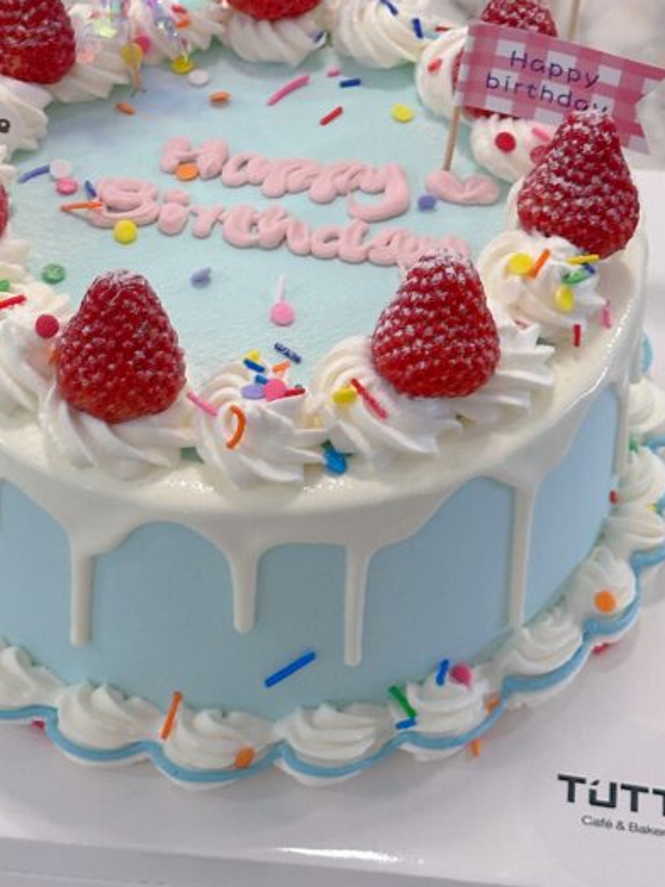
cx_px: 236
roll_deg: -4.5
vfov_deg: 20.7
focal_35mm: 94
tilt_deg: -40.5
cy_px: 239
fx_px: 2409
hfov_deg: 15.7
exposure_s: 1/50
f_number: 1.78
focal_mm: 6.86
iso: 200
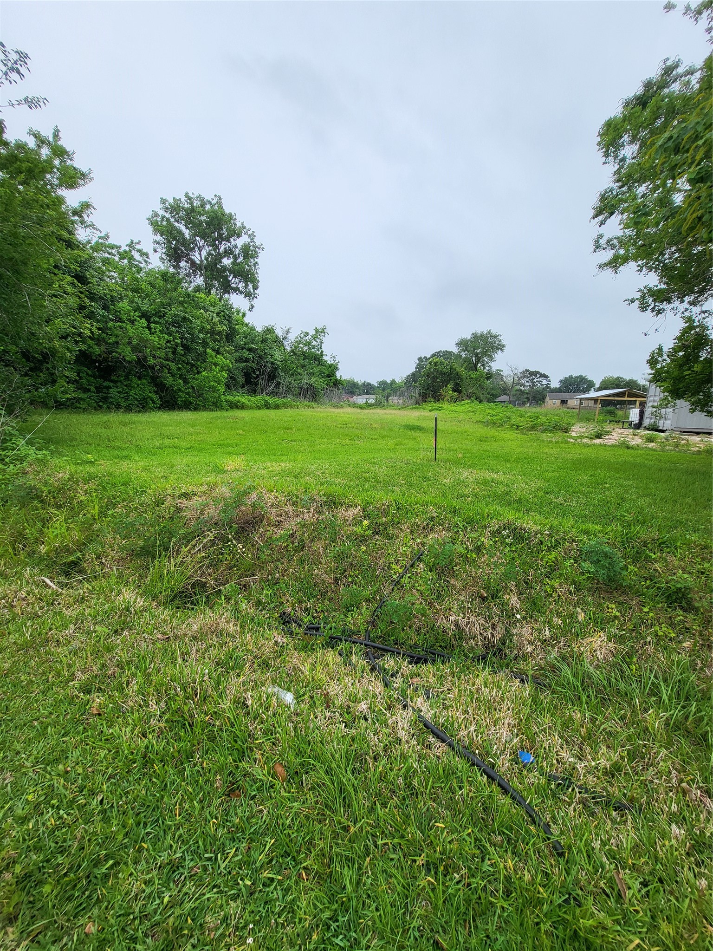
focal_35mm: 13
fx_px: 357
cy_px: 476
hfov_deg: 89.9
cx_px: 356
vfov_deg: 106.2
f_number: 2.2
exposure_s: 1/854
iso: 32
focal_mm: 1.74
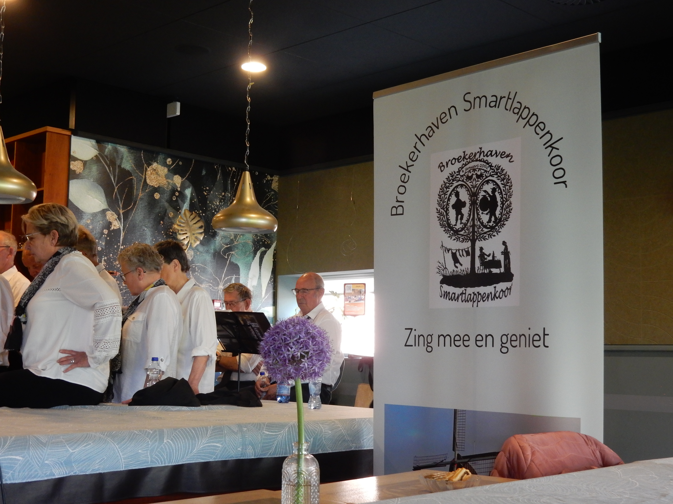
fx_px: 992
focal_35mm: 51
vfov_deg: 28.6
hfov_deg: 37.5
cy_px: 252
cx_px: 336
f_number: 4.5
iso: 400
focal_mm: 9
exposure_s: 1/13
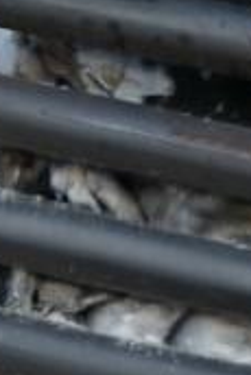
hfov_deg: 1.8
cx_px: -661
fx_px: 7808
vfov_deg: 2.7
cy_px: 552
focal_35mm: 748
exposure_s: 1/640
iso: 100
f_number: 3.5
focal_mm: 67.1
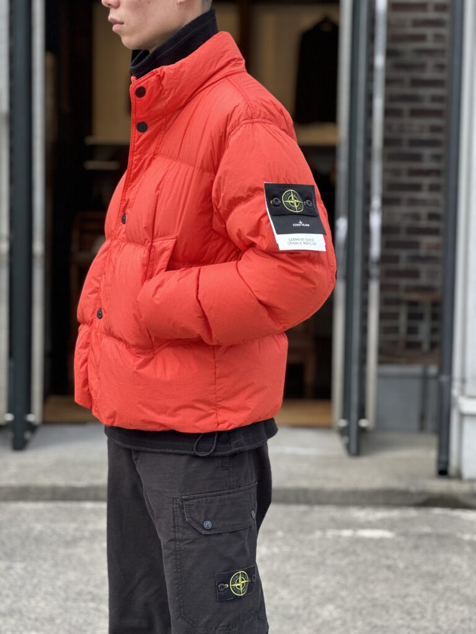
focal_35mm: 77
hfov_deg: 19.1
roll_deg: -0.6
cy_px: 317
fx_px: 1412
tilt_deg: -3.8
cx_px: 238
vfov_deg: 25.3
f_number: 2.8
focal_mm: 9
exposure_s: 1/121
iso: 80
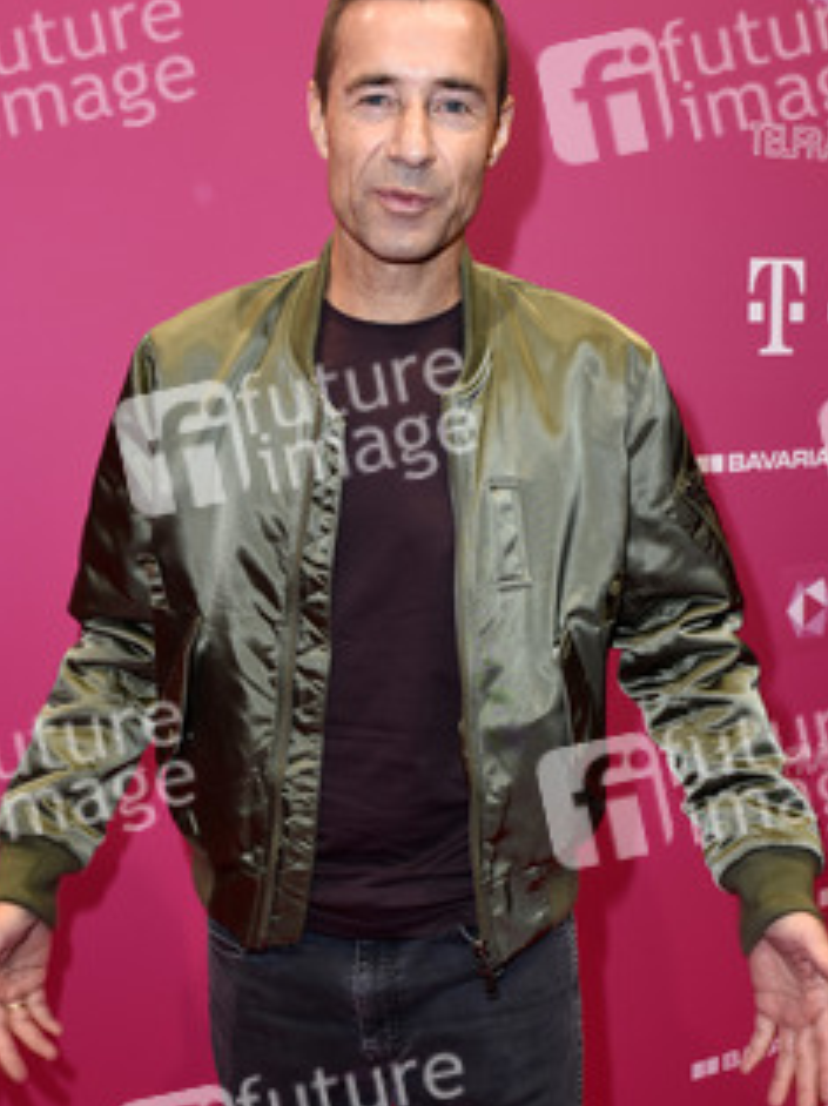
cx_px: 398
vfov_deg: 38.5
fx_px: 1584
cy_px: 609
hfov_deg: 29.3
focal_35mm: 50
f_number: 6.3
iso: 500
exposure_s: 1/160
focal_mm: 27
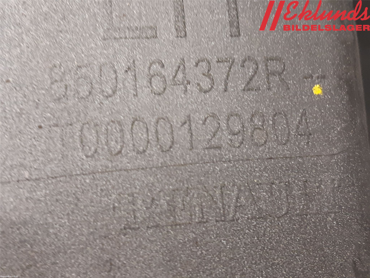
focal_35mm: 26
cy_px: 139
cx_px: 185
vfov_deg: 53.1
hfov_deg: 67.3
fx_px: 278
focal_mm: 3.93
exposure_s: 1/50
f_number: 1.7
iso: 250
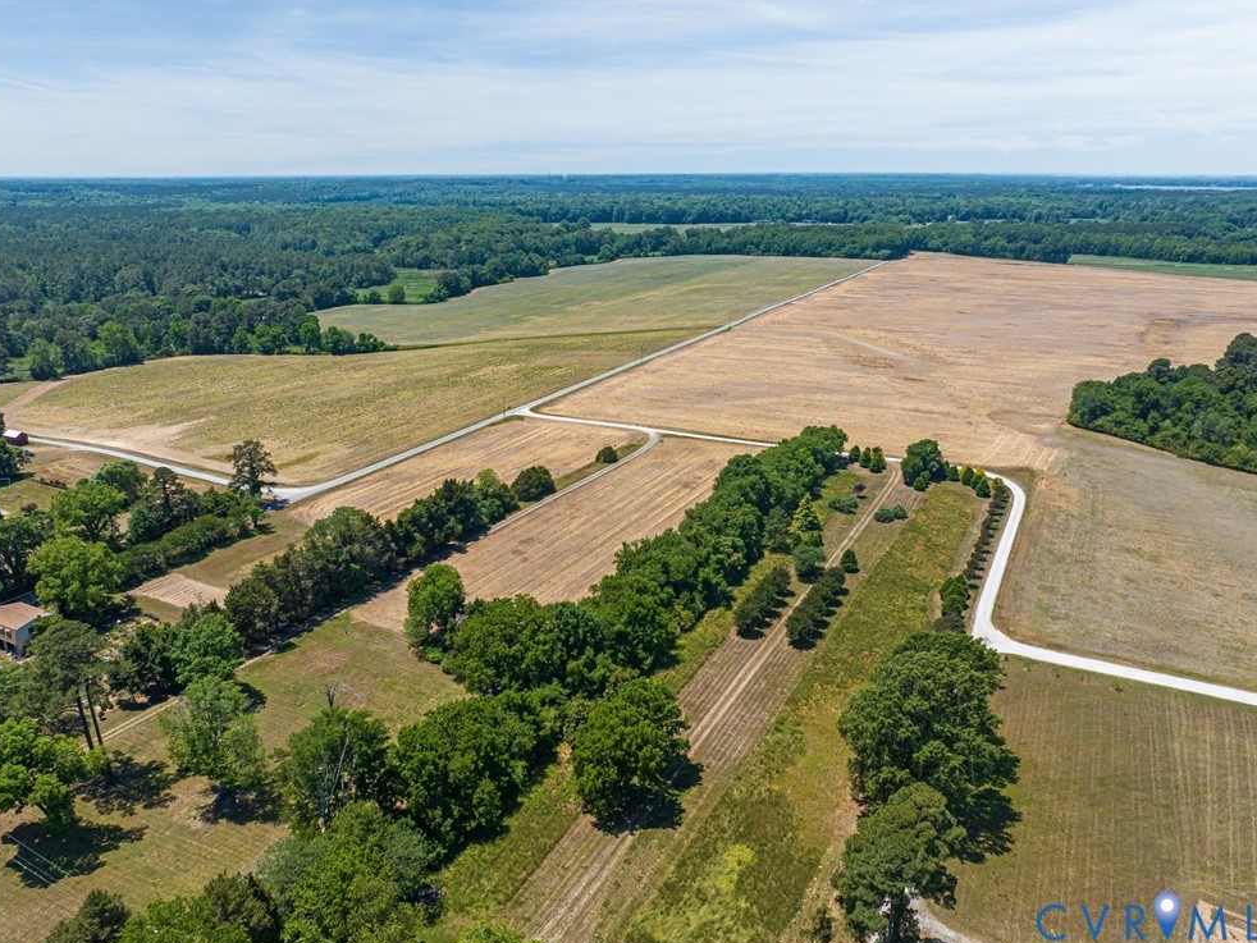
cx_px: 643
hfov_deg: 69.4
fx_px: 908
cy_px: 467
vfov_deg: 54.9
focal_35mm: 25
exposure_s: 1/2500
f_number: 2.8
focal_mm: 12.29
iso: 200
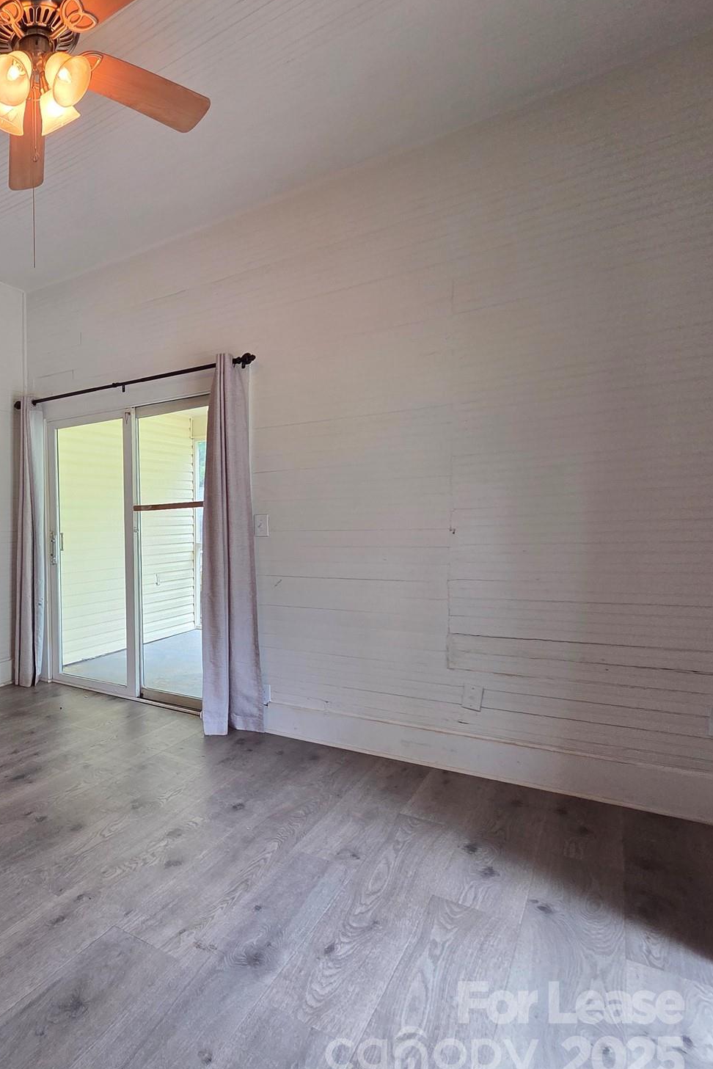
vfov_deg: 86.9
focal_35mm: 19
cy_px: 555
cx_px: -11
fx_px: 564
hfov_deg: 51.0
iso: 200
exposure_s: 1/60
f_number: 2.2
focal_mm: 2.2
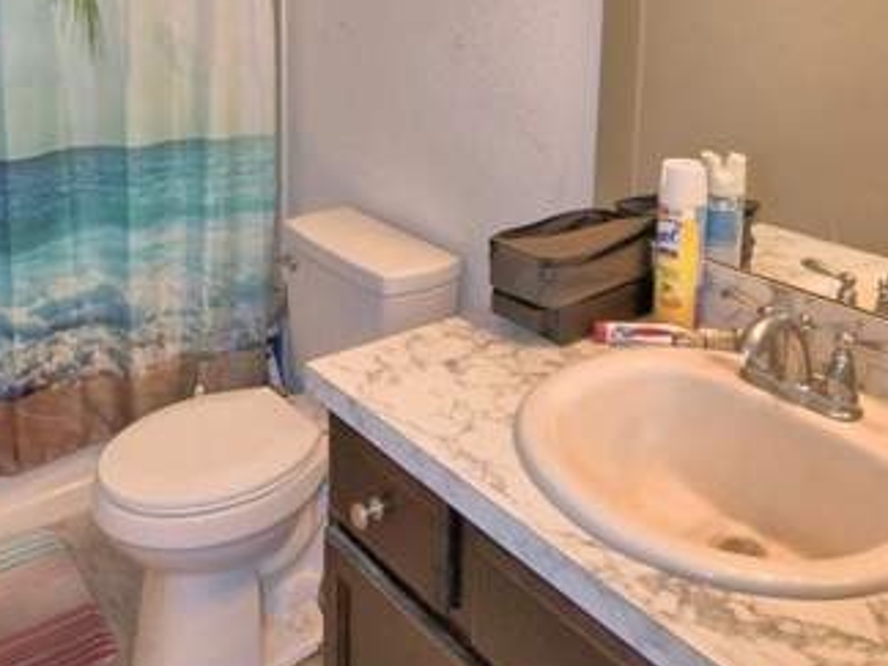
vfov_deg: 40.8
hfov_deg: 56.8
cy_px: 66
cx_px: 449
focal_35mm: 32
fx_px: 821
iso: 220
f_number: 4.5
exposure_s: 1/30
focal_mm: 10
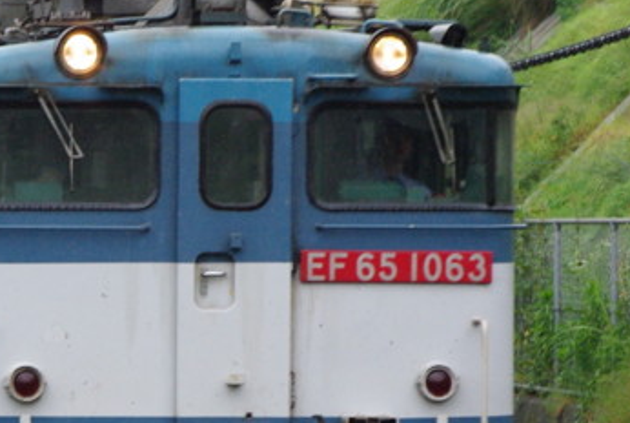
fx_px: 7573
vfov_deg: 3.2
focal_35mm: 432
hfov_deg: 4.8
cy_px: 273
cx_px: -20
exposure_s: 1/350
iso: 800
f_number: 8
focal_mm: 125
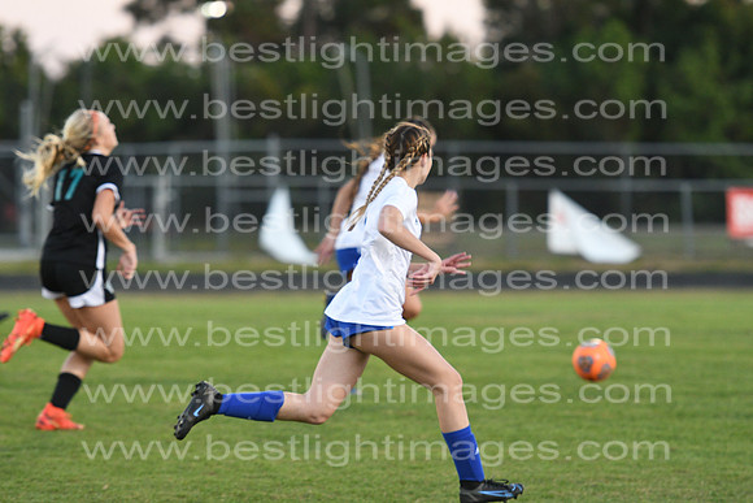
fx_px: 5178
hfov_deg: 8.3
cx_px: 376
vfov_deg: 5.6
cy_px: 252
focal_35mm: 248
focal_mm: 165
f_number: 2.8
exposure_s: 1/800
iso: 1400
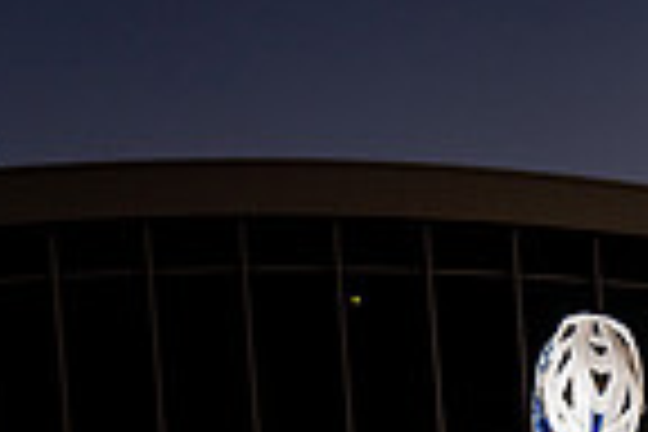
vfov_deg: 11.7
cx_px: 612
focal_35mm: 100
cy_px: 963
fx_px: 1800
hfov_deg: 19.9
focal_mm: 32
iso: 400
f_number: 4
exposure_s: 1/250
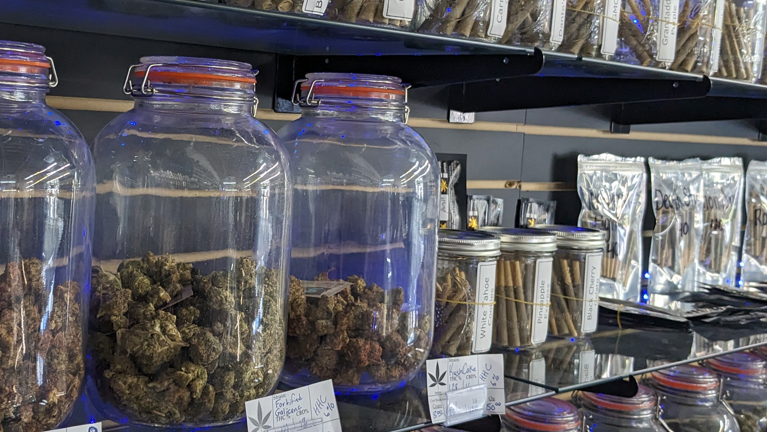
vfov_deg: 24.4
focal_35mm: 49
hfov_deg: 41.9
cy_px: 154
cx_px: 304
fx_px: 997
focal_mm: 4.38
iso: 303
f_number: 1.73
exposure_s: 1/120
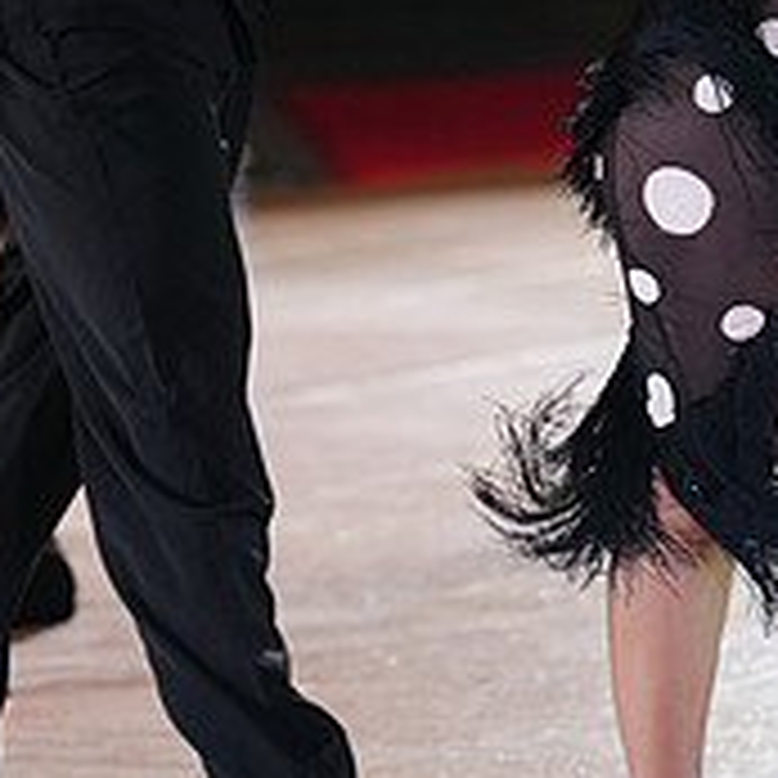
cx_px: 510
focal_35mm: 365
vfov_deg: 4.8
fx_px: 9281
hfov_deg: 4.8
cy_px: -180
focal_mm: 128
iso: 2500
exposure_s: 1/400
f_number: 2.8
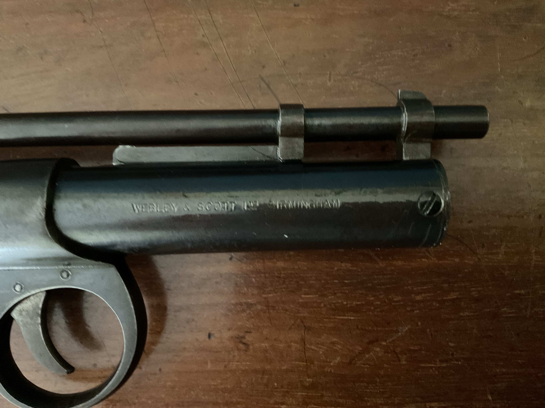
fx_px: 457
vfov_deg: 48.2
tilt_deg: -86.6
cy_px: 204
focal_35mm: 29
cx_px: 272
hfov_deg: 61.7
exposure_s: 1/17
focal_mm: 3
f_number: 1.8
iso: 640
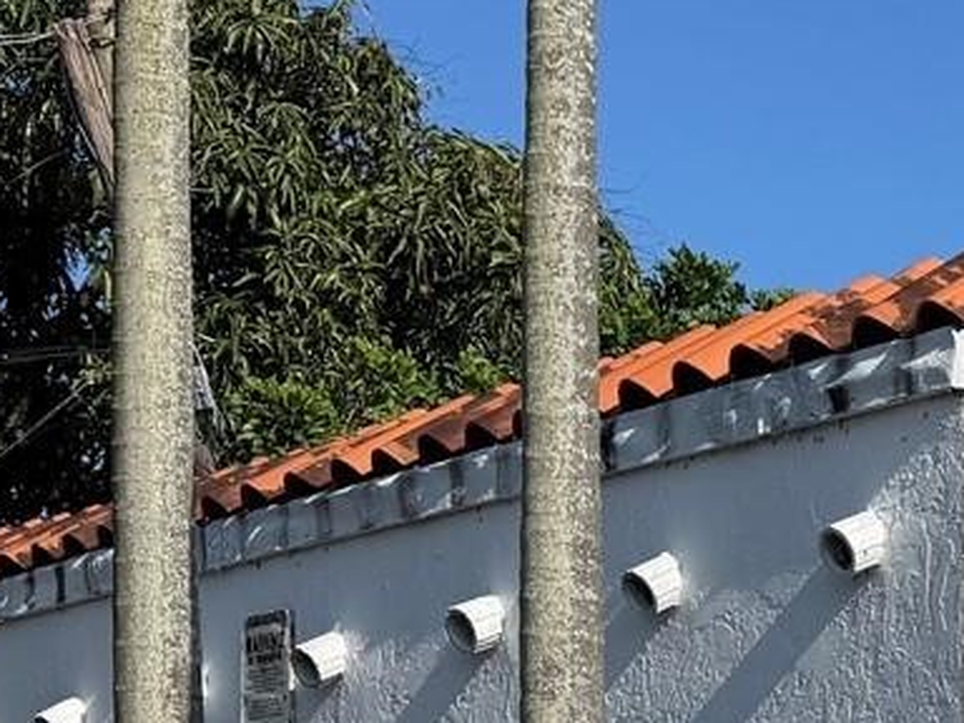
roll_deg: +1.8
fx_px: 2785
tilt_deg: +3.7
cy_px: 851
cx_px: 1574
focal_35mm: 100
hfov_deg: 17.1
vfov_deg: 14.4
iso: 80
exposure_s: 1/11905
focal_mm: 6.76
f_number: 1.78
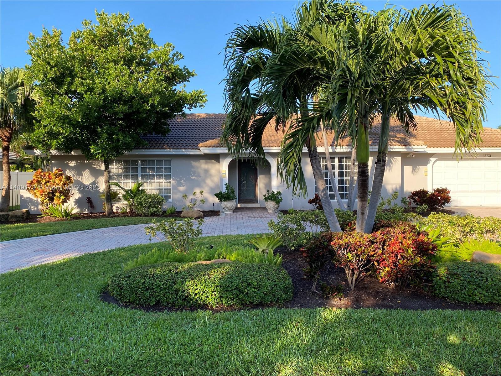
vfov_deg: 53.1
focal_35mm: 26
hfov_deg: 67.3
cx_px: 250
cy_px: 188
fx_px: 376
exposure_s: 1/633
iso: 32
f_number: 1.8
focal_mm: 4.25
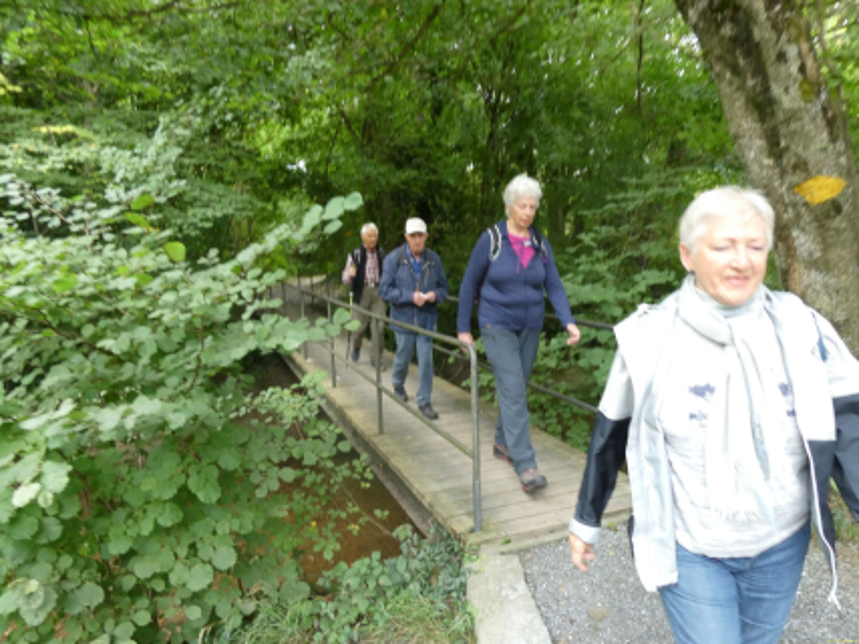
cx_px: 430
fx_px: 595
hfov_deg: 71.6
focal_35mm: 24
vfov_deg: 56.8
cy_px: 322
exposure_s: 1/60
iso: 320
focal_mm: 4.3
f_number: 3.3
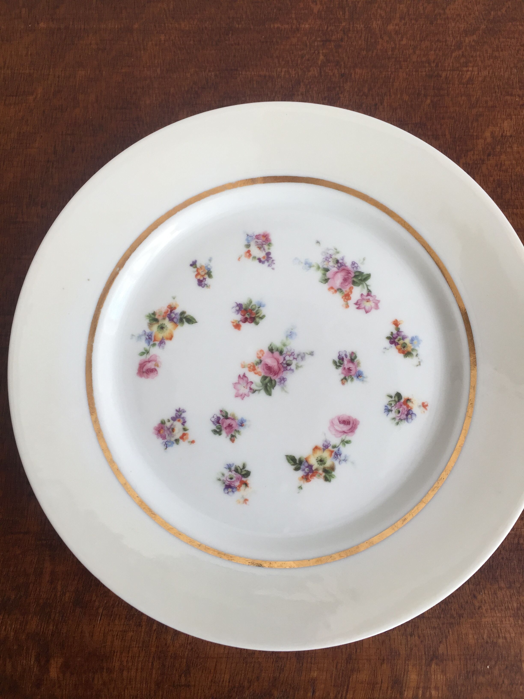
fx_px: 585
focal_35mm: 29
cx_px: 262
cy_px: 350
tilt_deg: -85.2
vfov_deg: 61.7
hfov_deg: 48.2
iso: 50
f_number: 2.2
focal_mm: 4.15
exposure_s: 1/100
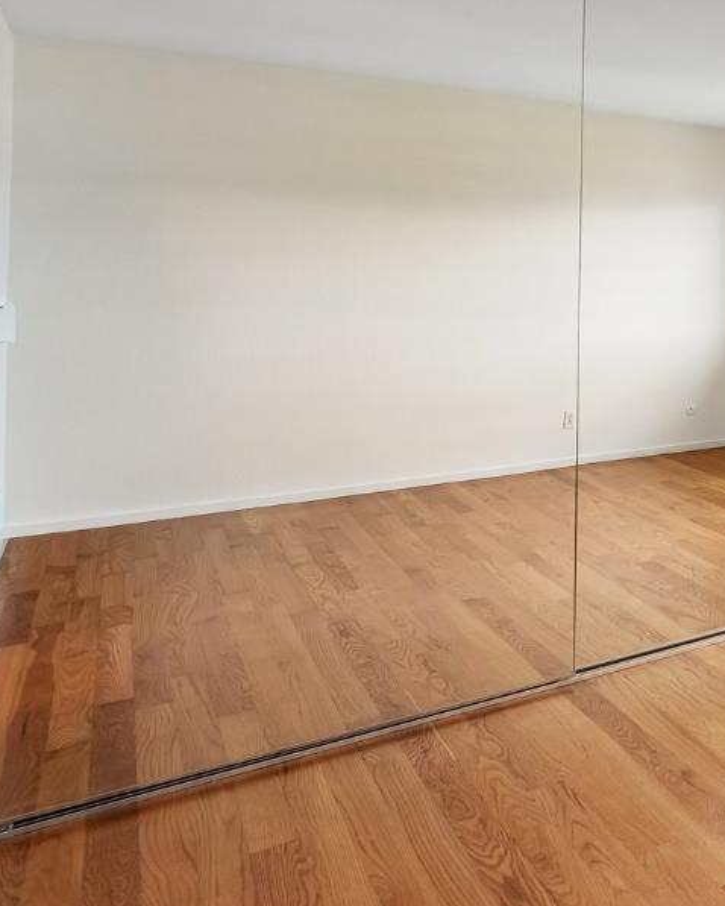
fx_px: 885
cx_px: 1078
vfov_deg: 53.0
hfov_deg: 28.9
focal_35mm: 33
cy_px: 294
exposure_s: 1/50
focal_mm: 14
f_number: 8
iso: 500
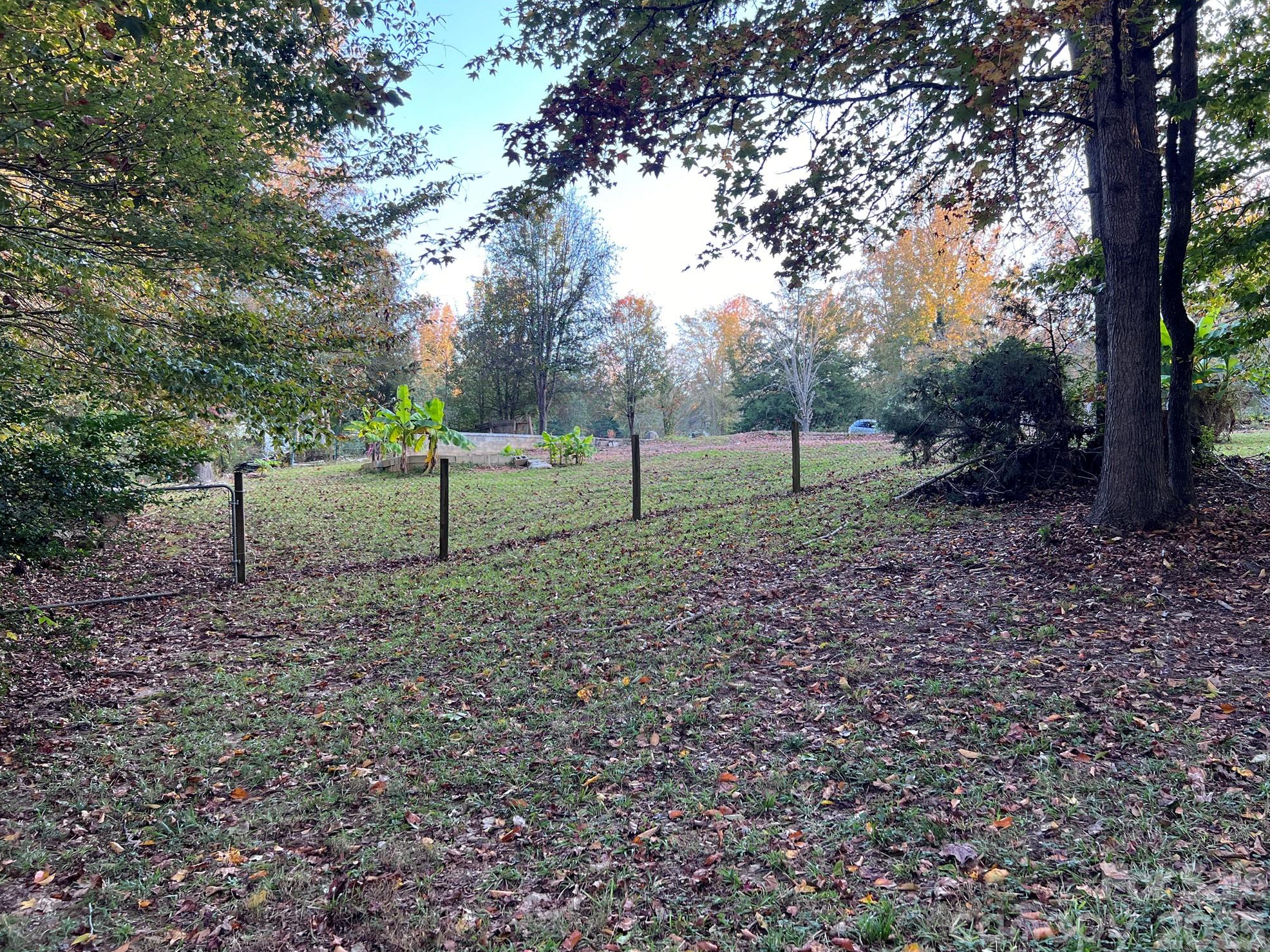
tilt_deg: +4.0
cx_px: 654
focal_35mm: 27
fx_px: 991
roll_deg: -1.1
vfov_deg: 51.3
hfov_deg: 65.3
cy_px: 490
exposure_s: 1/121
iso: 64
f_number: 1.5
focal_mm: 5.7
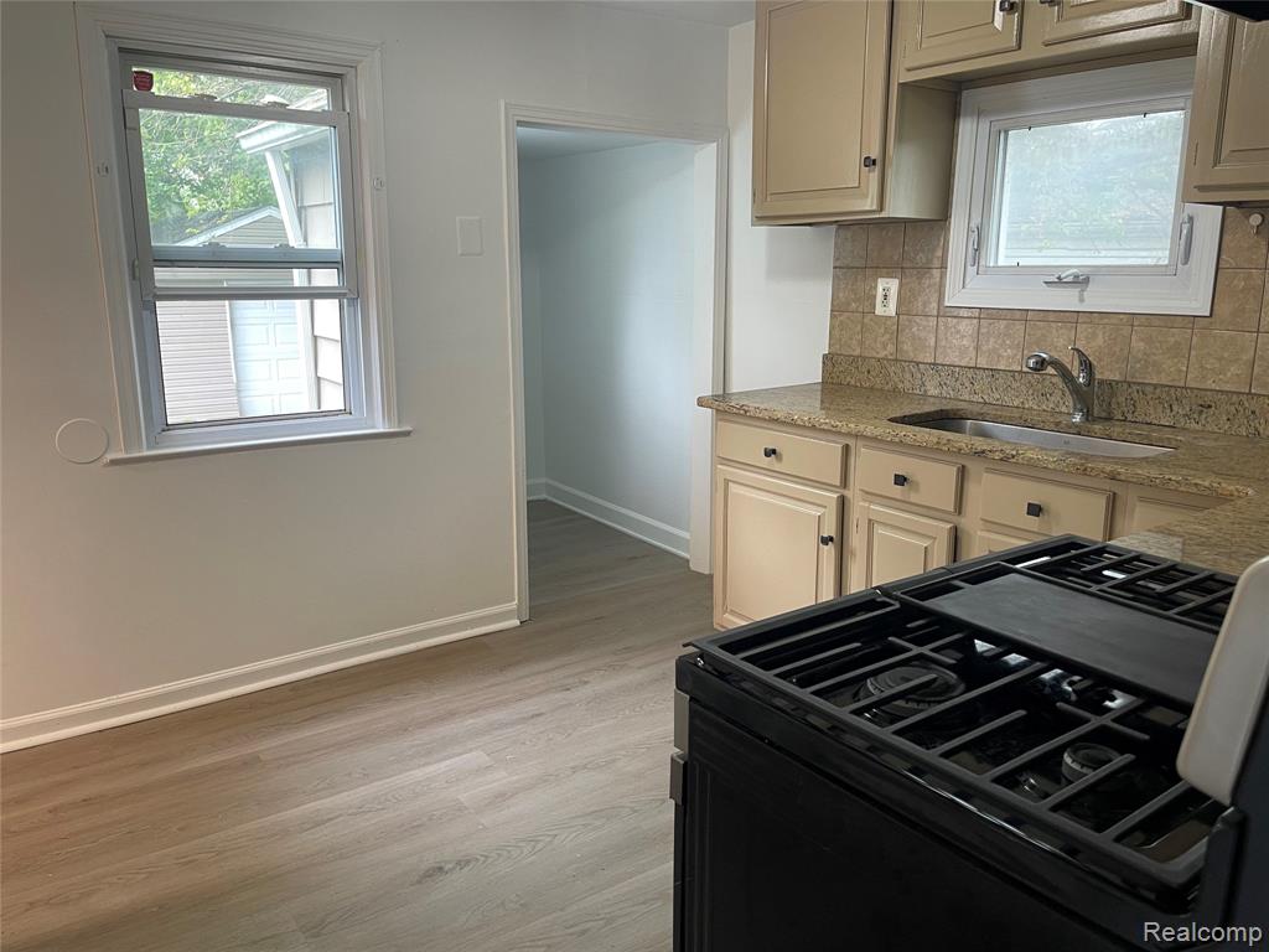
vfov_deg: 54.9
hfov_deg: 69.4
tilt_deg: -12.4
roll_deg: -0.5
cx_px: 634
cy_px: 476
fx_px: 916
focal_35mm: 25
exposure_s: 1/60
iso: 80
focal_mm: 5.1
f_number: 1.6
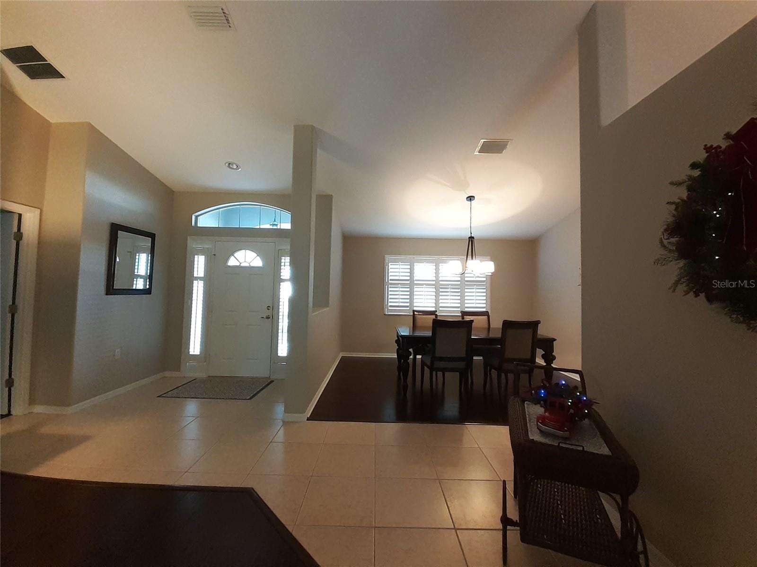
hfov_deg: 106.2
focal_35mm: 13
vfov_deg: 89.9
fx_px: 284
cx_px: 378
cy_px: 284
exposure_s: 1/24
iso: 250
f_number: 2.2
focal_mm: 1.13
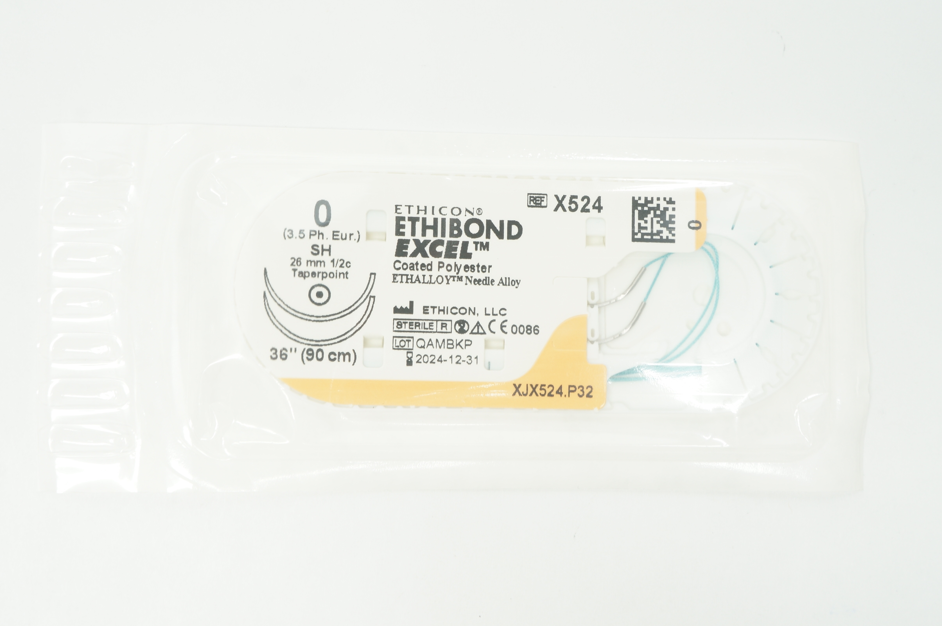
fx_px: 1359
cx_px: 466
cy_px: 319
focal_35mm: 52
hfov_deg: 38.2
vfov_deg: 25.9
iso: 400
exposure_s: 1/15
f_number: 9
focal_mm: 34
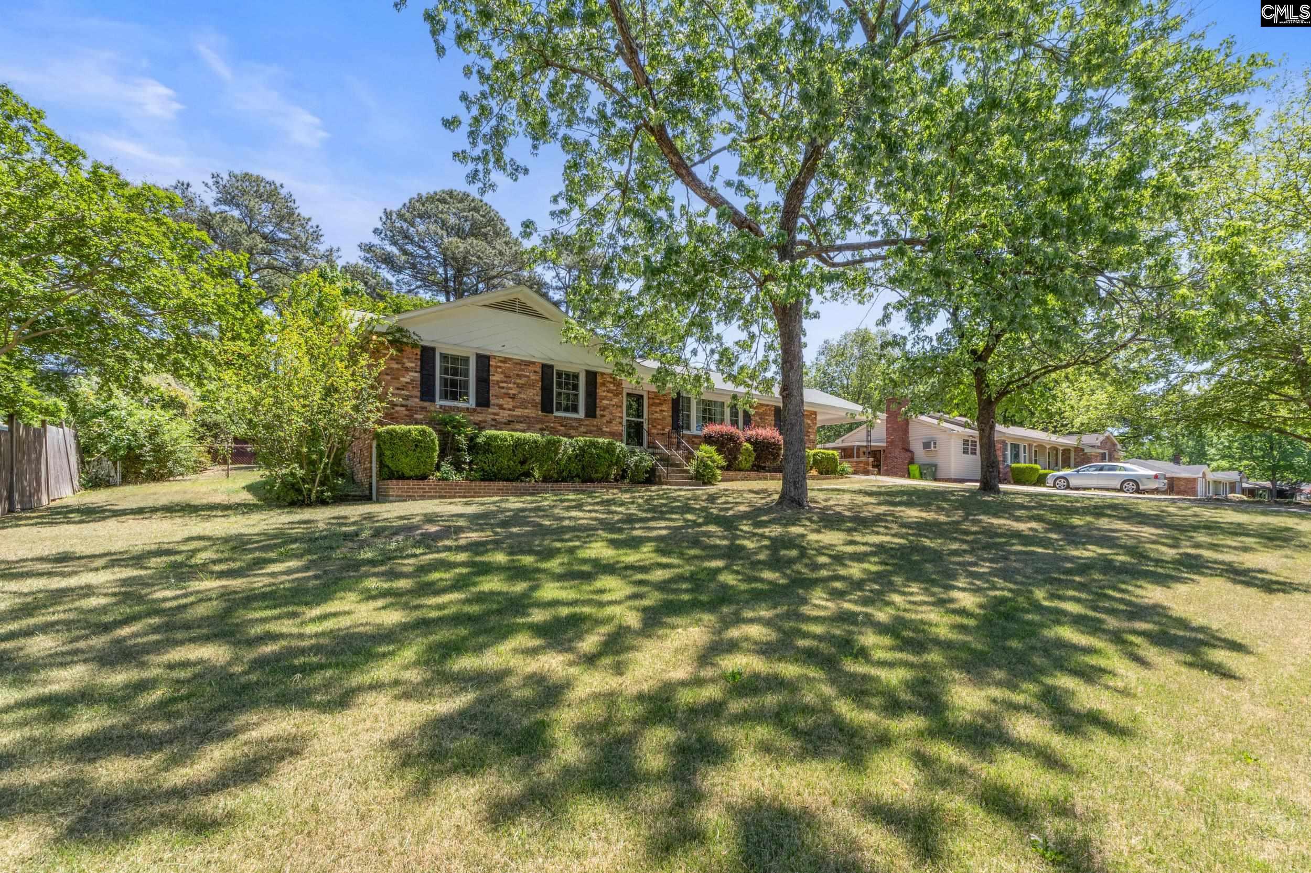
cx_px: 656
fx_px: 546
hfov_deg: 100.4
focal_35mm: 15
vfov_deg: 77.3
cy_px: 436
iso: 250
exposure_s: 1/250
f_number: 8
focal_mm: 10
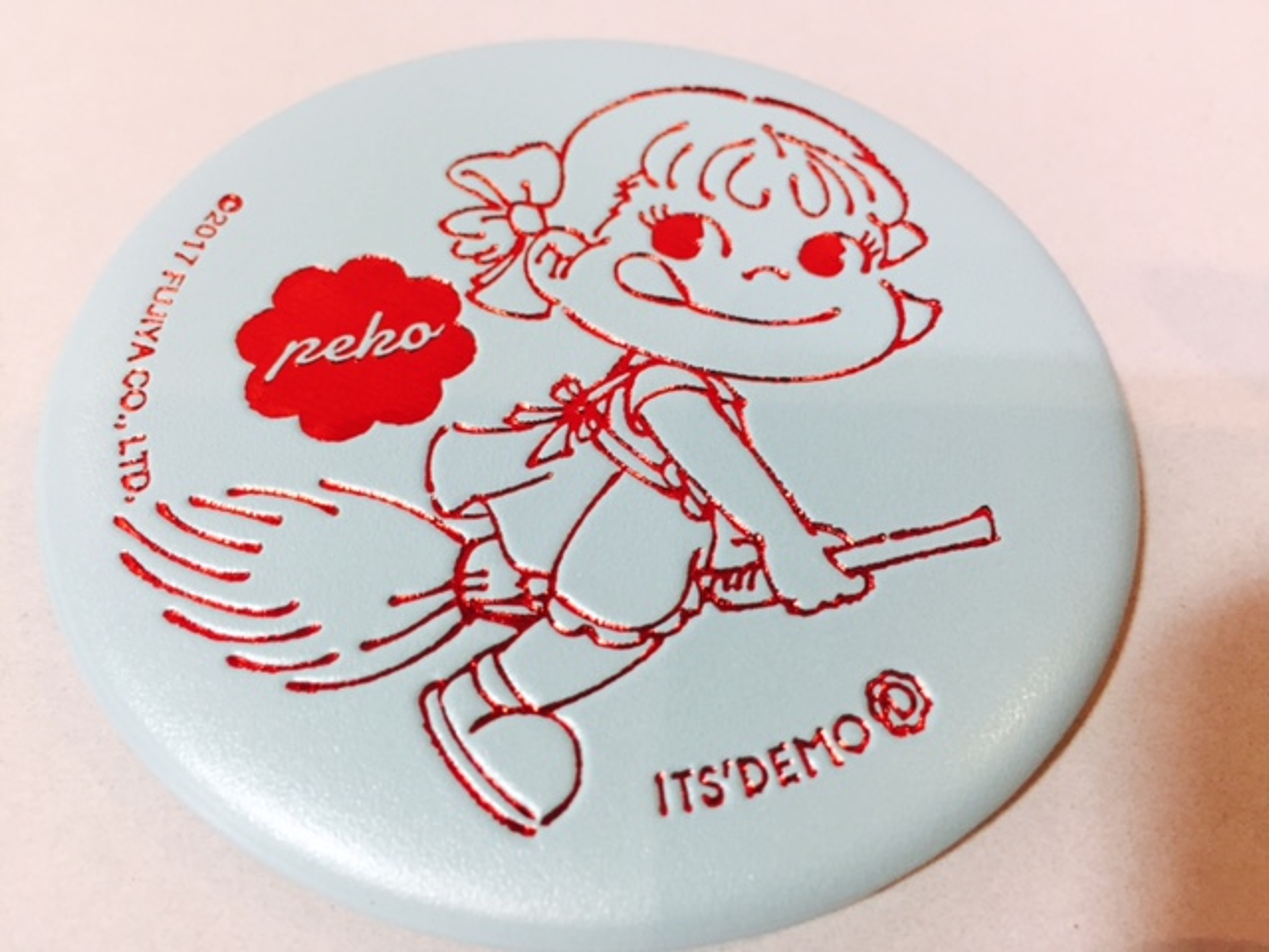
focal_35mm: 29
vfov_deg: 48.2
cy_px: 476
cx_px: 634
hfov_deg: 61.7
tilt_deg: -53.9
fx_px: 1063
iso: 64
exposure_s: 1/33
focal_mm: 4.15
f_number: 2.2
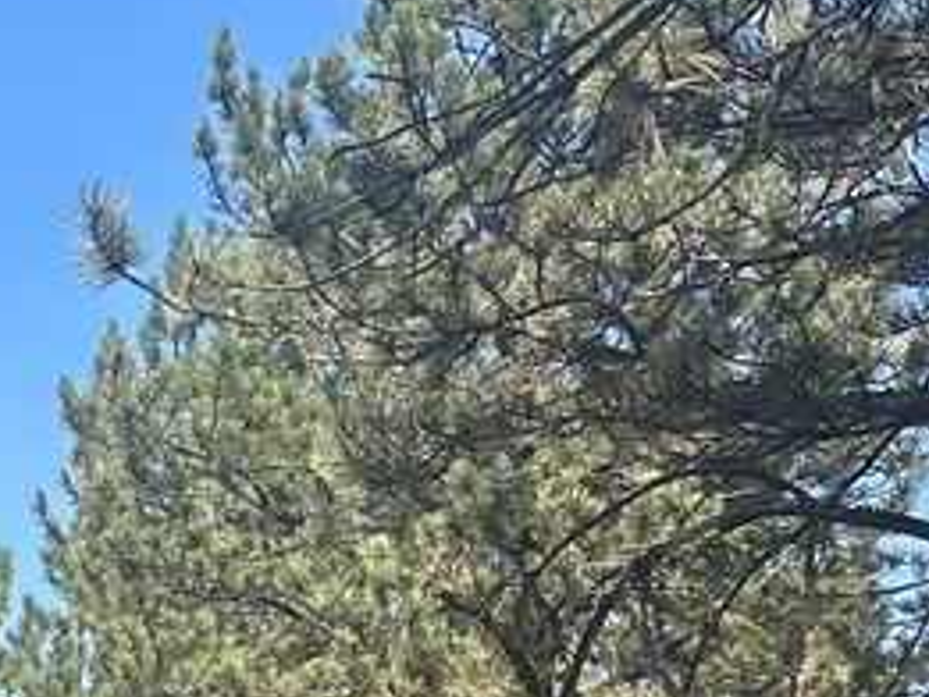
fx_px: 2524
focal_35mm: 94
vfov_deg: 14.5
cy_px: 1081
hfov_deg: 17.8
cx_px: -605
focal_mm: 6.86
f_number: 1.78
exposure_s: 1/1988
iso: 80
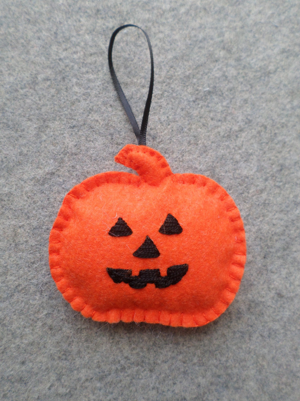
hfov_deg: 54.9
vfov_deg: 69.4
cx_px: 150
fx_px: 289
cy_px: 200
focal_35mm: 25
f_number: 2.5
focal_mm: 4.5
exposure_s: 1/90
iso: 80
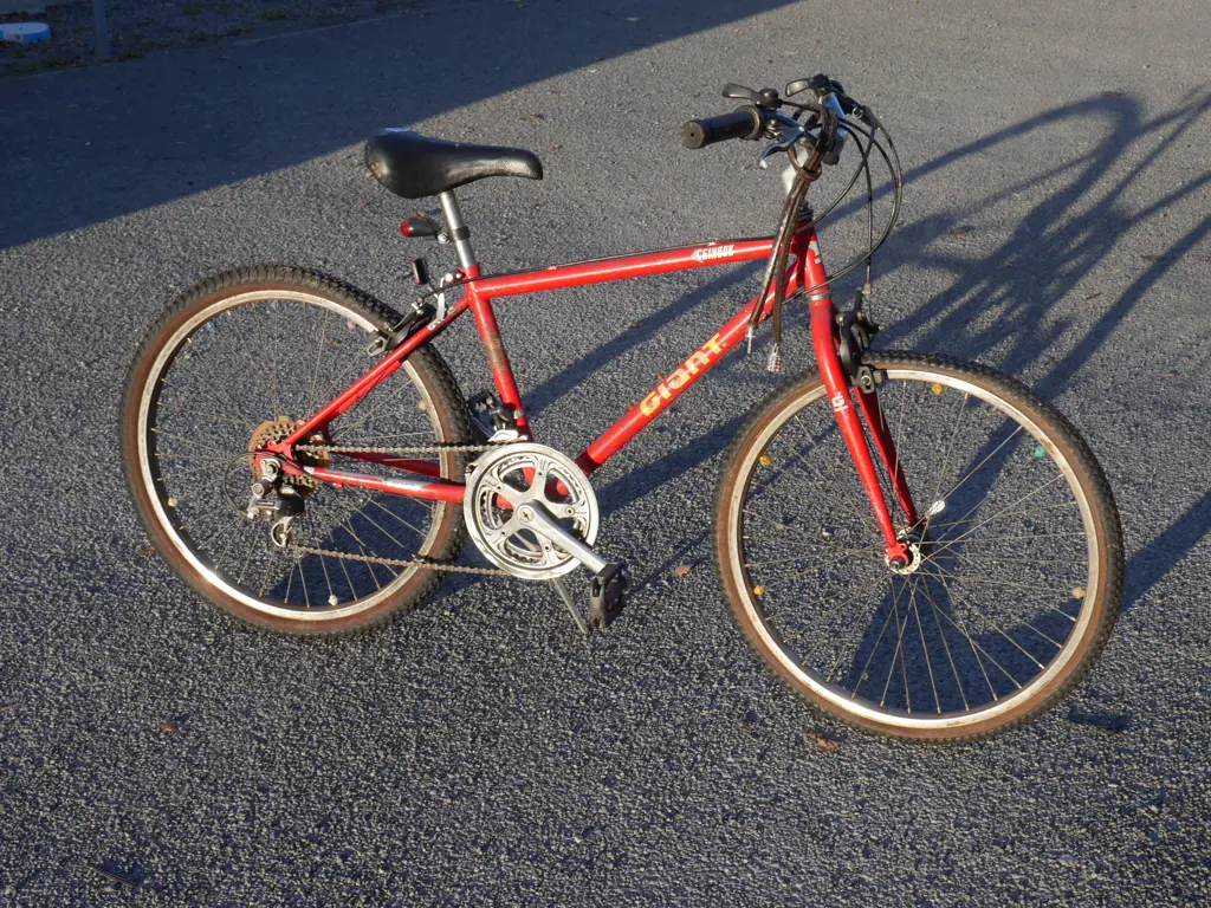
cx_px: 606
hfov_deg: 38.2
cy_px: 454
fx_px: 1749
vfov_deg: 29.1
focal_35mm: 50
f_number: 7.1
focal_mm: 25
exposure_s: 1/160
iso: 200
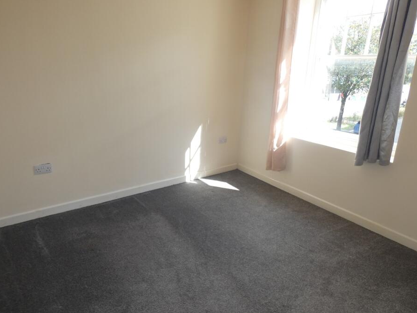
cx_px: 206
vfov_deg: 56.8
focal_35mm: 24
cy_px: 156
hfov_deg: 71.6
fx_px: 289
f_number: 2.9
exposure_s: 1/125
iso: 80
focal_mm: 3.8
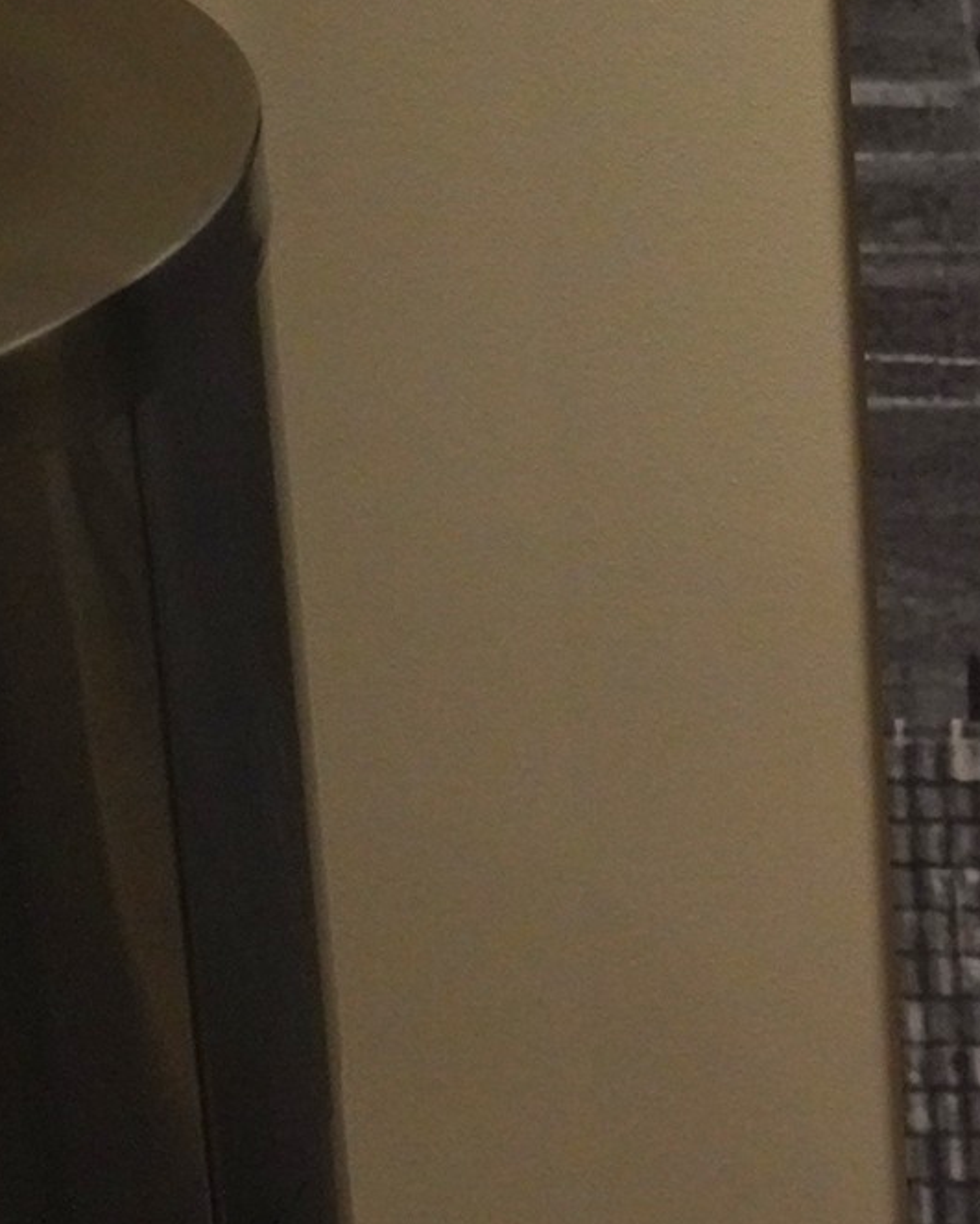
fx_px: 4819
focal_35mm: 133
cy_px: 20
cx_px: 1805
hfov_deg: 10.8
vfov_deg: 14.3
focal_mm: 47
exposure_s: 1/100
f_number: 5.6
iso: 8000
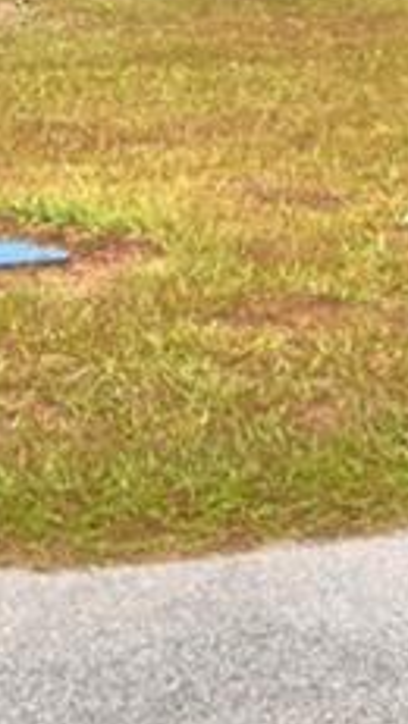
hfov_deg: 11.0
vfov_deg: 17.5
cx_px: 16
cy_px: -386
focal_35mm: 109
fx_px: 2096
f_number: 4.5
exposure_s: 1/640
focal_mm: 10
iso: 100
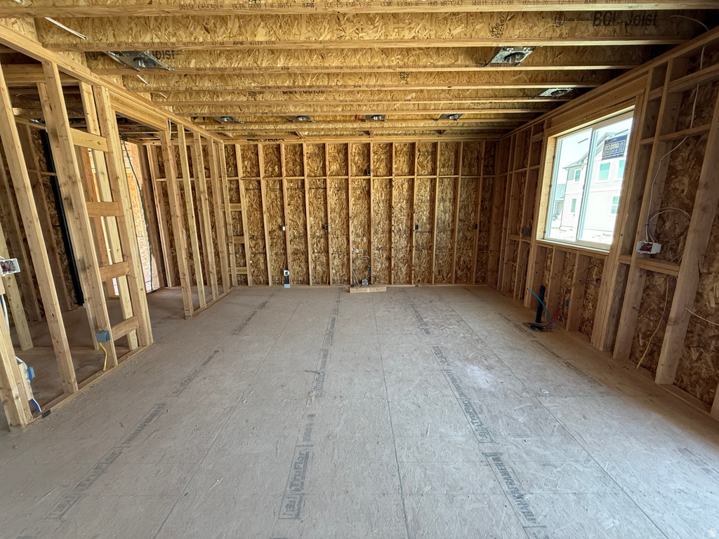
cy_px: 270
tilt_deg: -11.7
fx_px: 291
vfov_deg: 85.7
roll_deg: +0.7
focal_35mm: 14
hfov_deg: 102.1
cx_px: 360
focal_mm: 2.22
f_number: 2.2
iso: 250
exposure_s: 1/99
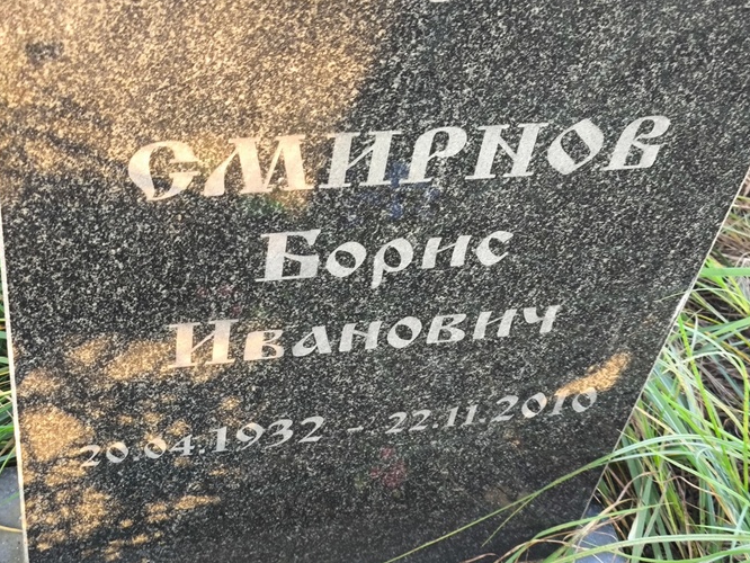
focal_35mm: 60
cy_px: 296
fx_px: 1300
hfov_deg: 32.2
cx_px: 349
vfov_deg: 24.4
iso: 250
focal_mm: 4.71
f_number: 1.7
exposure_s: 1/33.3
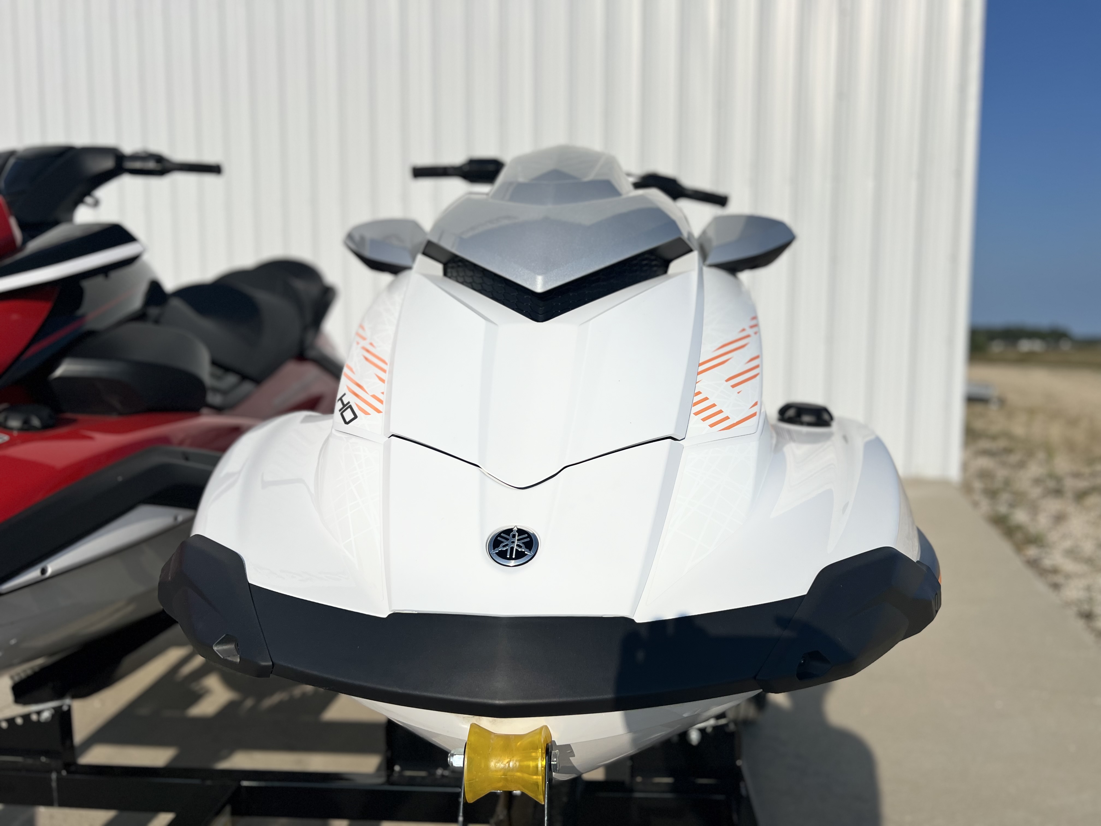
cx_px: 550
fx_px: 827
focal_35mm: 26
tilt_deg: -5.9
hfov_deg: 67.3
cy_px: 413
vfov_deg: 53.1
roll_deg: +0.2
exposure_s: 1/14286
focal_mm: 5.7
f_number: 1.5
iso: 50
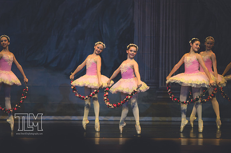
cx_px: 116
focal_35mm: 247
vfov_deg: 5.6
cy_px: 76
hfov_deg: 8.3
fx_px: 1584
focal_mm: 165
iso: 400
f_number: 2.8
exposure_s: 1/500
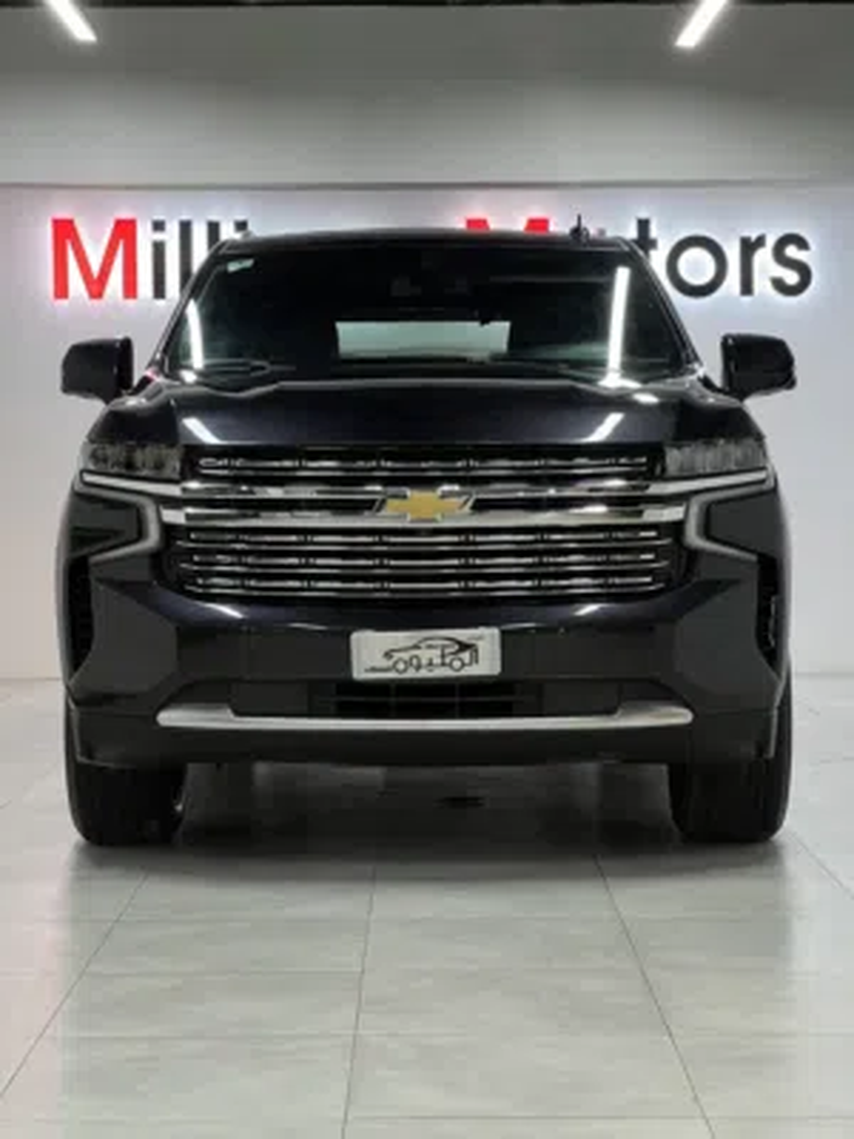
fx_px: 2533
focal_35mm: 77
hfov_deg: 19.1
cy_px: 570
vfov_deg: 25.3
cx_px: 427
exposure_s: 1/50
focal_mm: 9
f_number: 2.8
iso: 640
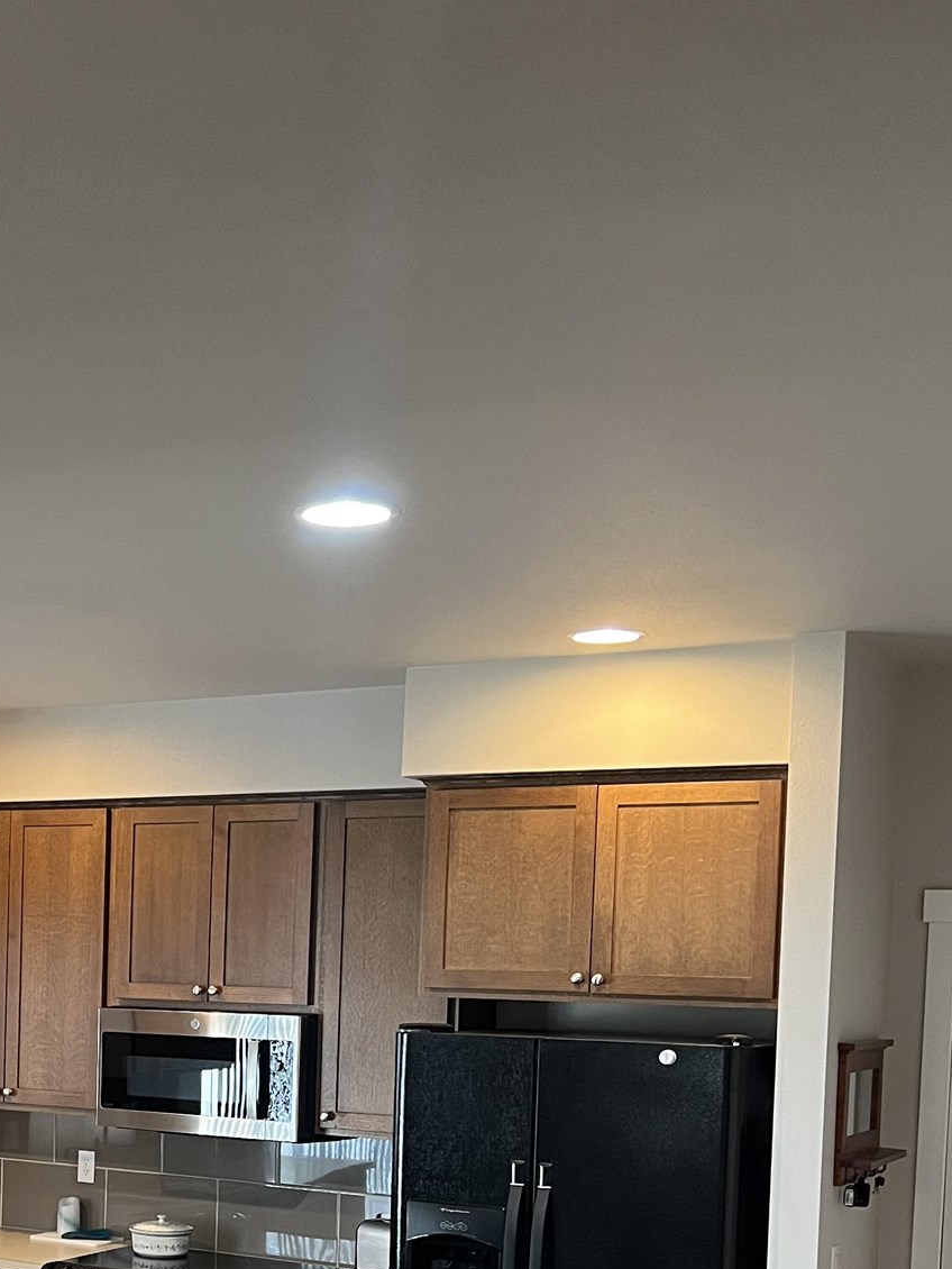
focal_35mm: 53
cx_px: 37
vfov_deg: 34.9
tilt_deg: -1.8
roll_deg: -0.8
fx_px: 1943
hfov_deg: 26.3
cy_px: 1041
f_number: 1.5
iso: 320
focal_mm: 5.7
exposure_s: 1/60
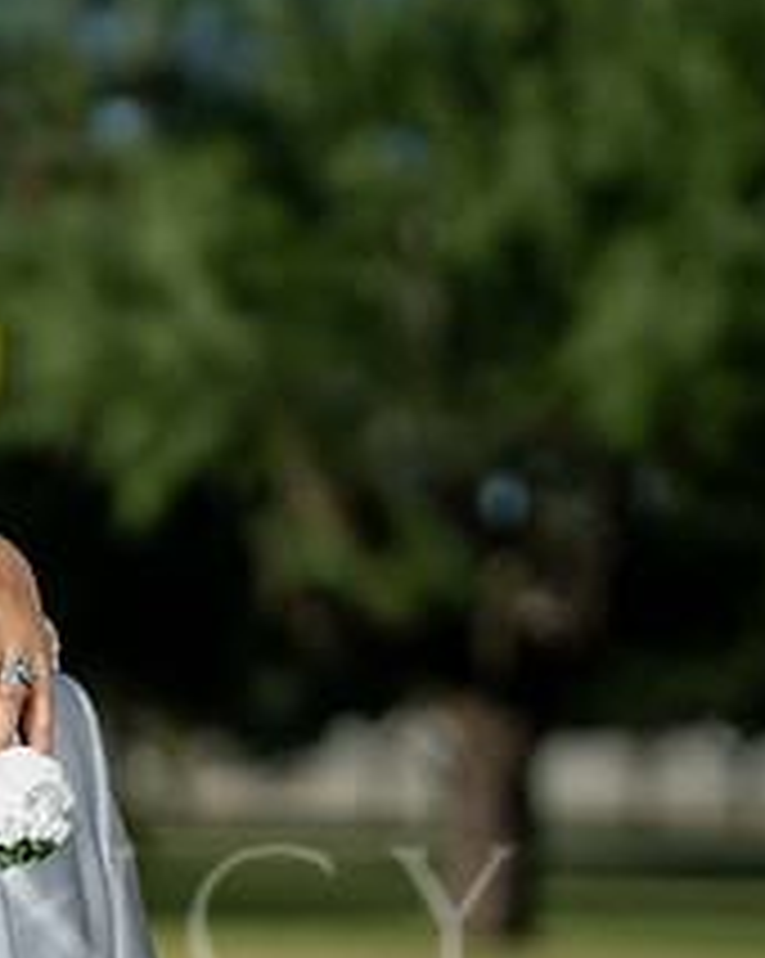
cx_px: -356
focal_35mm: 202
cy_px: 834
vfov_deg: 9.5
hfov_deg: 7.5
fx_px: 5725
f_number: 2.5
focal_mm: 79
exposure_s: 1/4000
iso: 200
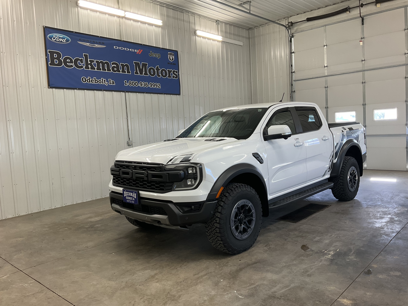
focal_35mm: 29
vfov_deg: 48.2
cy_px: 153
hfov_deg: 61.7
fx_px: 342
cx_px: 204
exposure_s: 1/60
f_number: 1.8
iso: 40
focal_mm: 3
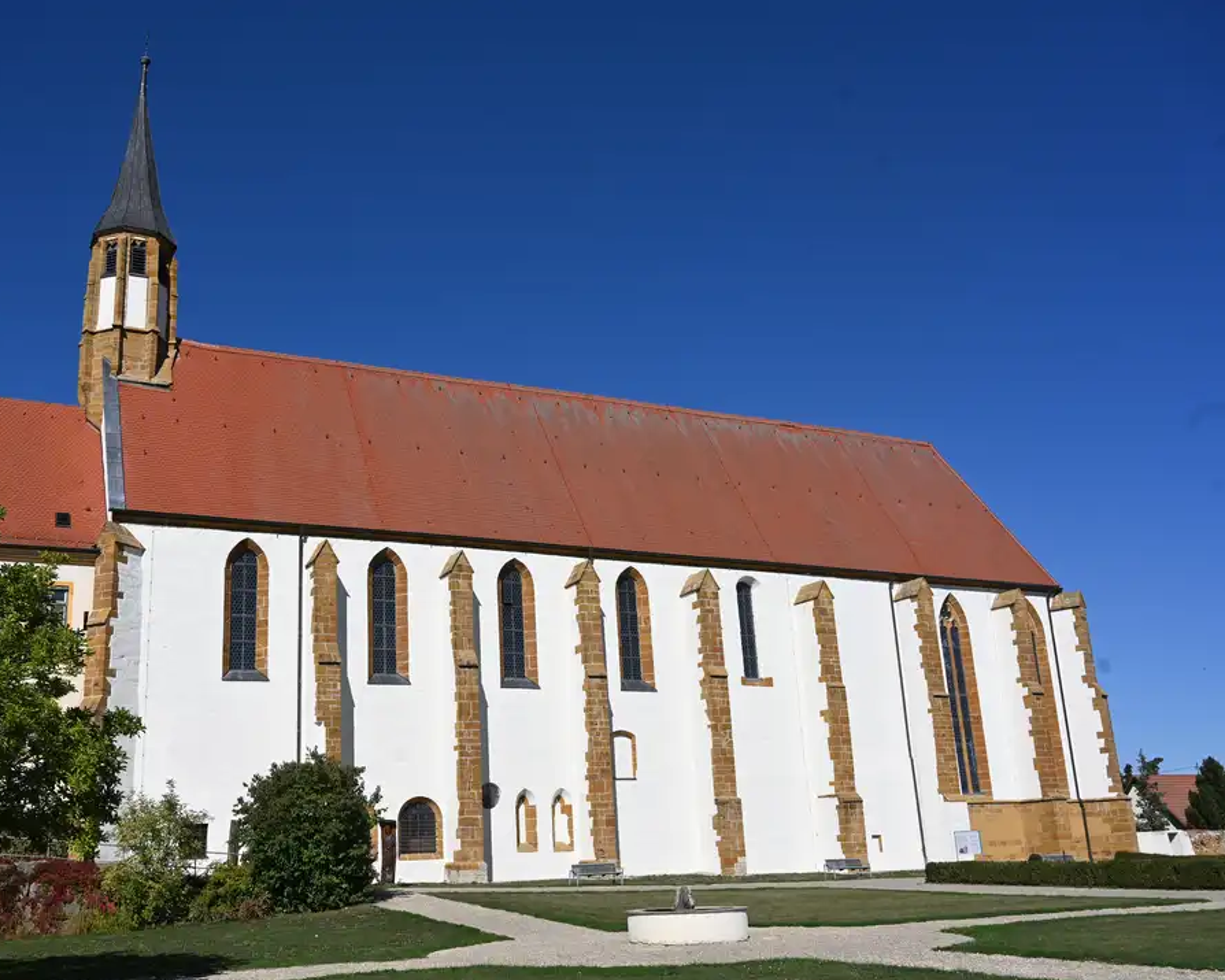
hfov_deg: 51.9
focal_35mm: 35
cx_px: 522
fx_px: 1253
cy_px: 491
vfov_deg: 42.7
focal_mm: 30.5
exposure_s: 1/500
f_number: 9
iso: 100
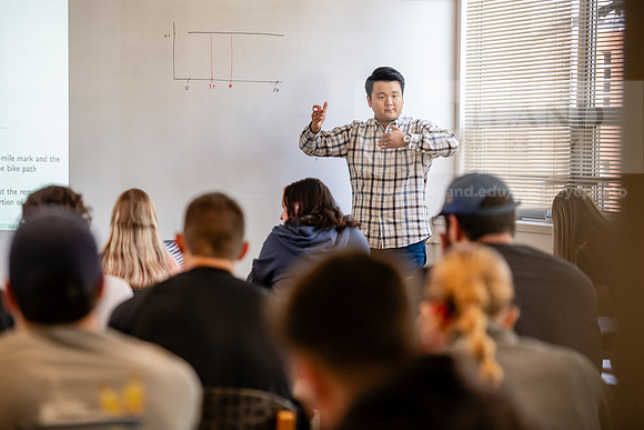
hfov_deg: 16.4
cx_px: 322
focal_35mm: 125
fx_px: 2237
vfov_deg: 11.0
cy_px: 215
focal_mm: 125
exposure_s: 1/200
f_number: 3.5
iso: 1600
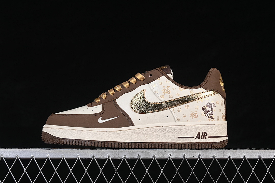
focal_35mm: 75
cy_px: 92
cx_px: 138
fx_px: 573
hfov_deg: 27.0
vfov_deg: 18.2
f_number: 8
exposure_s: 1/80
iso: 160
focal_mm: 50
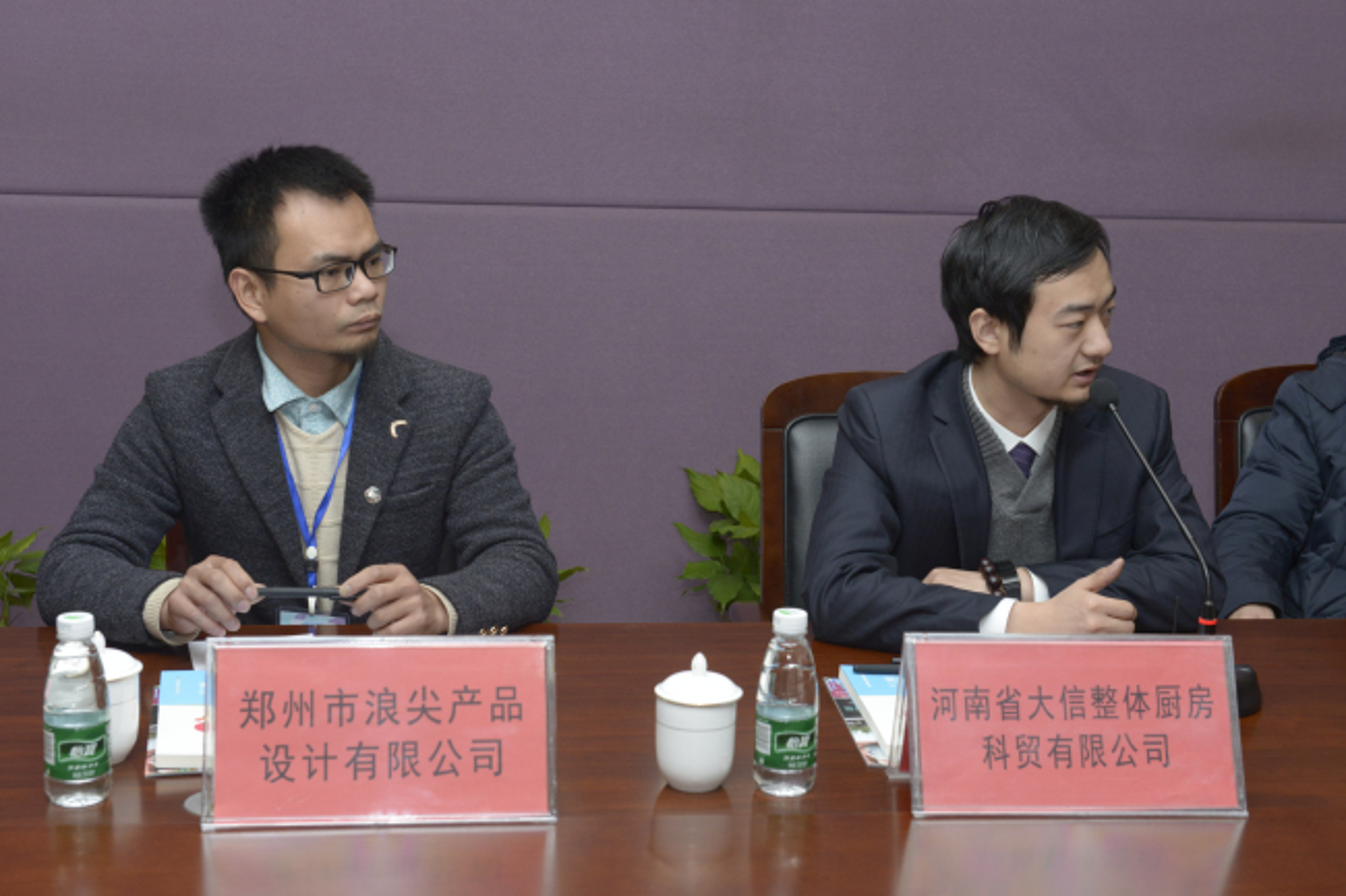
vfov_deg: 24.2
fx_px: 2093
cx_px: 673
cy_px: 448
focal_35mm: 56
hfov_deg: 35.6
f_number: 8
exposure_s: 1/60
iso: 1600
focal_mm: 56
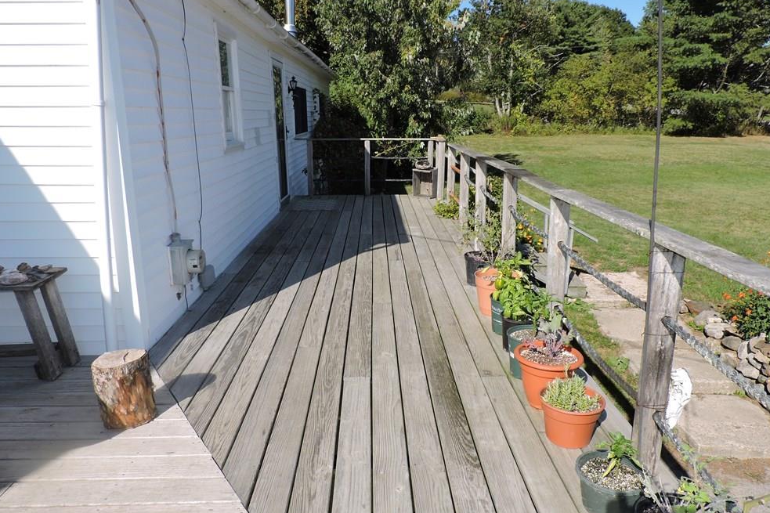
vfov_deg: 49.5
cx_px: 389
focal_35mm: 26
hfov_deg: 69.4
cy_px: 257
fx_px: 556
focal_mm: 4.3
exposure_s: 1/1600
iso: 100
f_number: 3
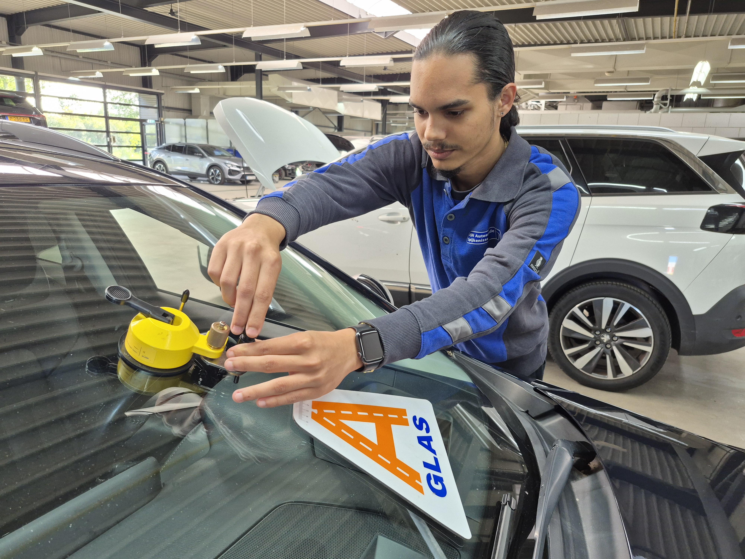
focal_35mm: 23
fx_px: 495
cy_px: 280
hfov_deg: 73.9
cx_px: 372
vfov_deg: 58.9
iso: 125
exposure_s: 1/100
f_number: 1.8
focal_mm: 5.4
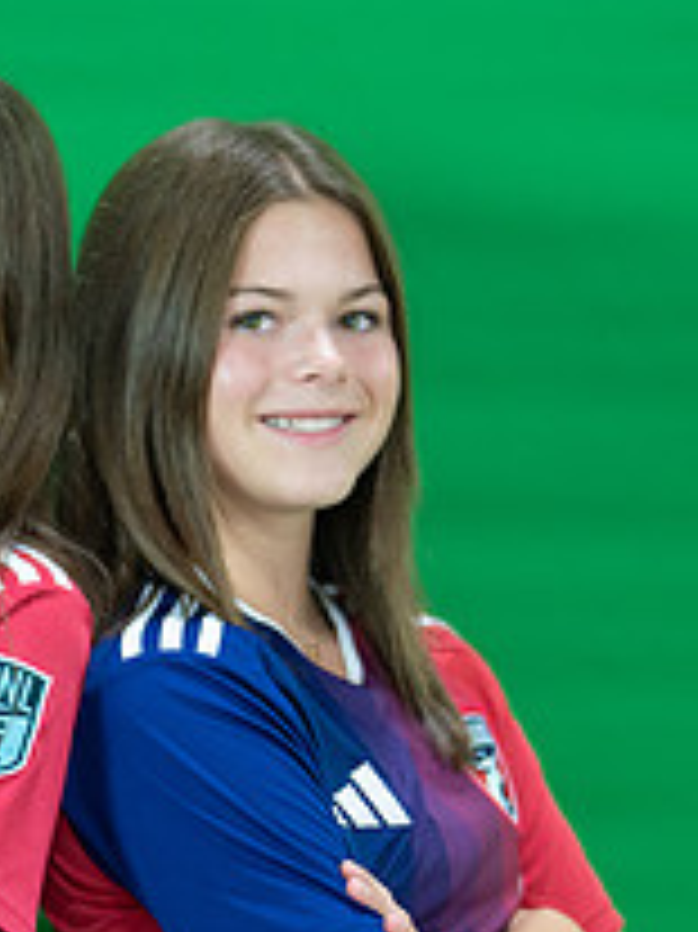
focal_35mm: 176
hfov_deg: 8.4
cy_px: 820
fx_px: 4737
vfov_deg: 11.2
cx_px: 67
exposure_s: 1/500
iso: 400
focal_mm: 50
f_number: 1.2
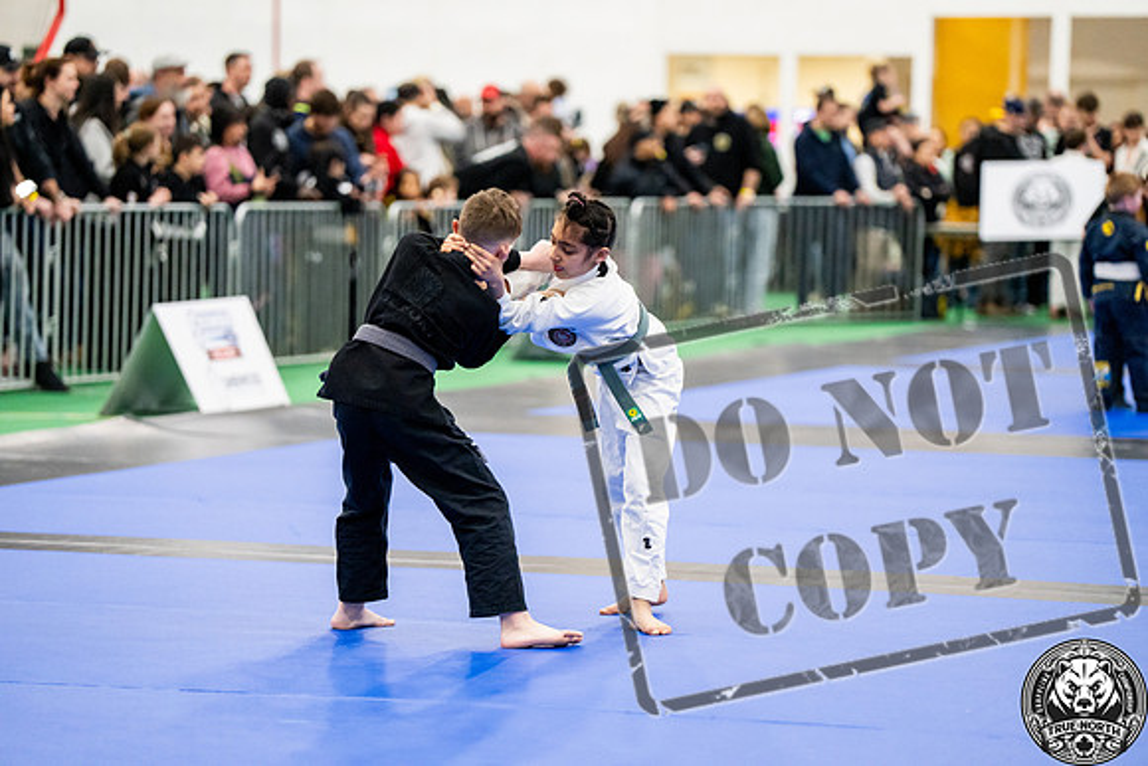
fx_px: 4848
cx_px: 574
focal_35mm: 152
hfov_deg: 13.5
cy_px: 383
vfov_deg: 9.0
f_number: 2.8
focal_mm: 152
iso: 4000
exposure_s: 1/500
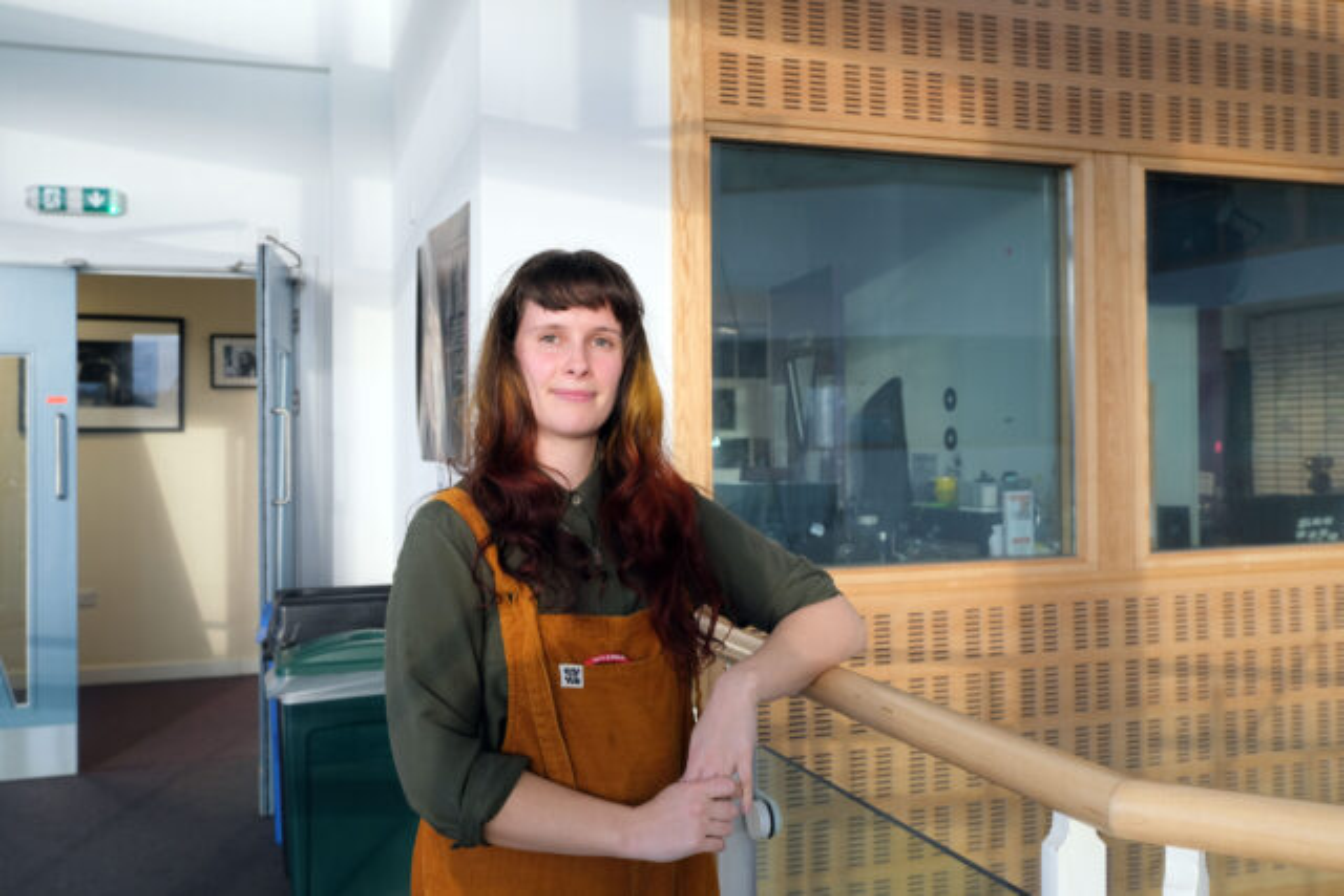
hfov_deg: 55.8
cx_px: 672
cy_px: 448
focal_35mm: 34
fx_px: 1270
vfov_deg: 38.9
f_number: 4.2
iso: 320
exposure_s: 1/56
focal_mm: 22.8
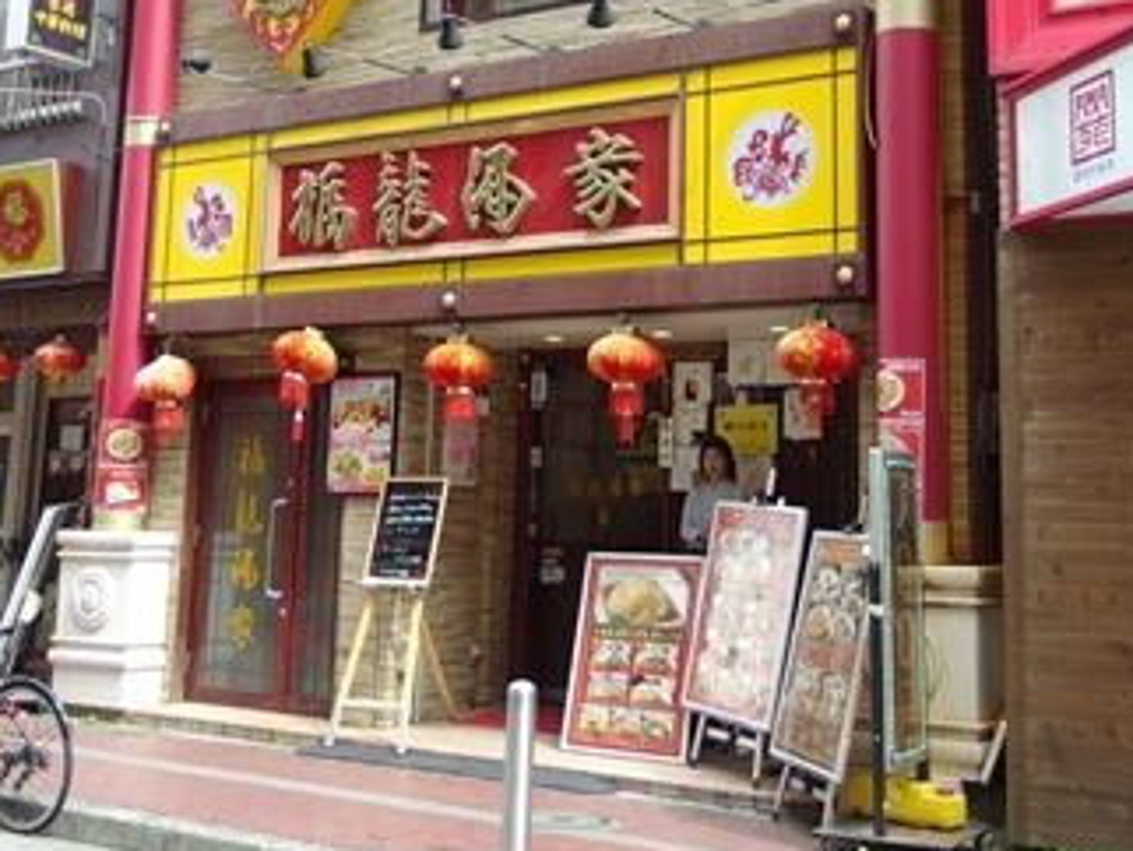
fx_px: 1605
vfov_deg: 29.3
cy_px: 218
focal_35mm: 49
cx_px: 554
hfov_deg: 38.9
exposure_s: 1/500
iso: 100
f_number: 1.9
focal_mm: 6.8
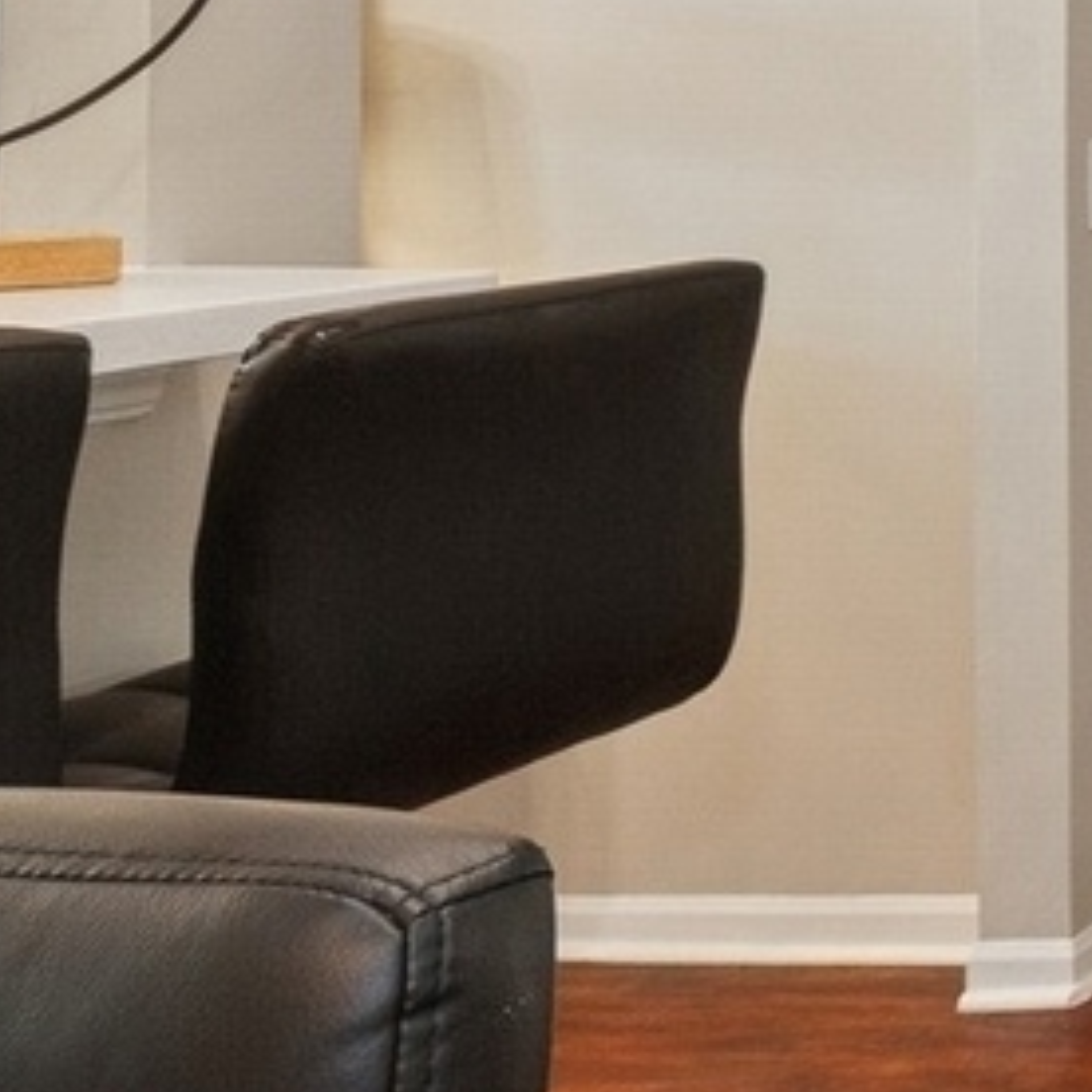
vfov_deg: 26.6
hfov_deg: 17.7
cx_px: 2291
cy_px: -71
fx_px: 2141
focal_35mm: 60
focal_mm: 12
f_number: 8
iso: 200
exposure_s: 1/10
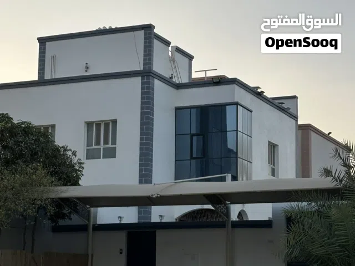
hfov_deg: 39.7
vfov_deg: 30.3
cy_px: 133
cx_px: 178
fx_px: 492
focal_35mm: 48
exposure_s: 1/1453
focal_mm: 6.86
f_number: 1.78
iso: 64
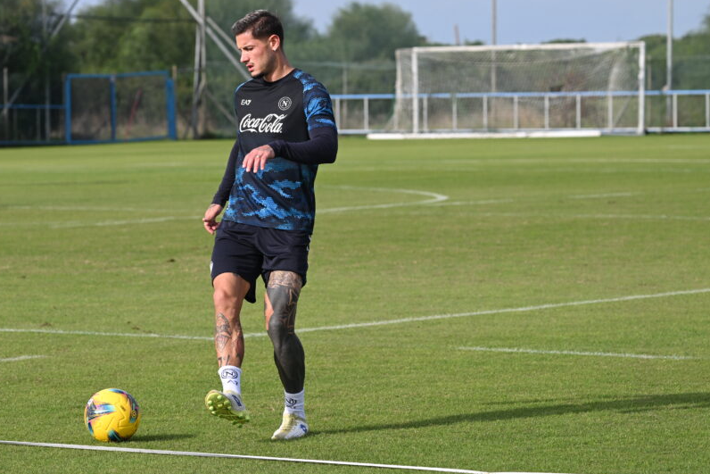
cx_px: 274
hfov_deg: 10.7
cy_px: 228
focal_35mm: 193
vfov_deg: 7.1
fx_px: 3807
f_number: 7.1
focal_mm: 150
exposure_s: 1/1600
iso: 500
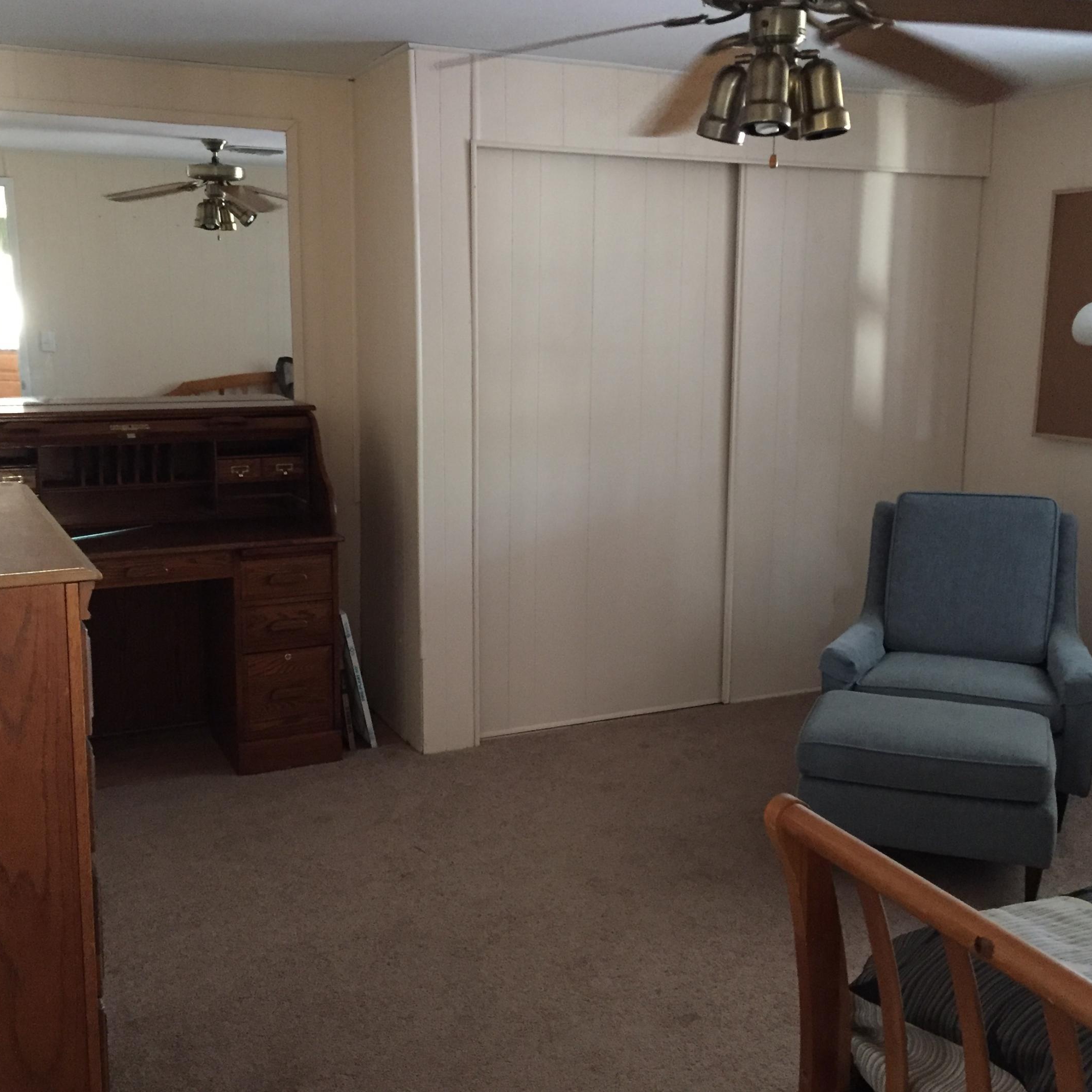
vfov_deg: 46.0
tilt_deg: -9.9
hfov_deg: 46.0
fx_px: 1285
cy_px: 517
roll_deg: -0.3
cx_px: 564
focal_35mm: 36
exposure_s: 1/15
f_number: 2.2
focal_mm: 4.15
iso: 320
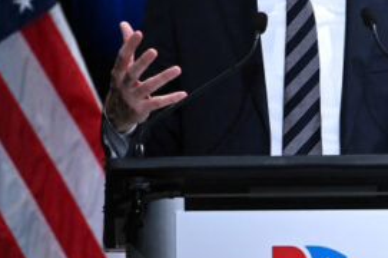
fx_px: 12218
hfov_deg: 1.8
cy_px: 110
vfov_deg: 1.2
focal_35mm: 1135
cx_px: 342
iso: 5000
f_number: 5
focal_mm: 400
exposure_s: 1/500
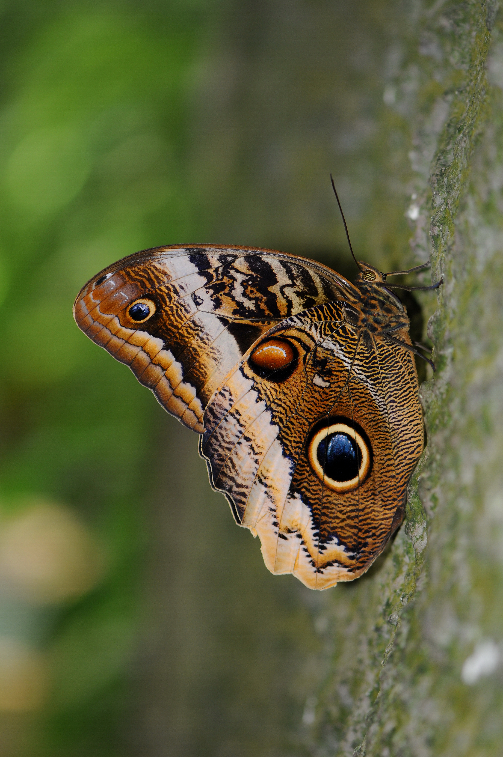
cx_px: 252
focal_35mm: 158
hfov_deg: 8.7
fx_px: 3309
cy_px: 378
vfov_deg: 13.1
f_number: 3.5
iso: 200
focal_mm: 105
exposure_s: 1/60
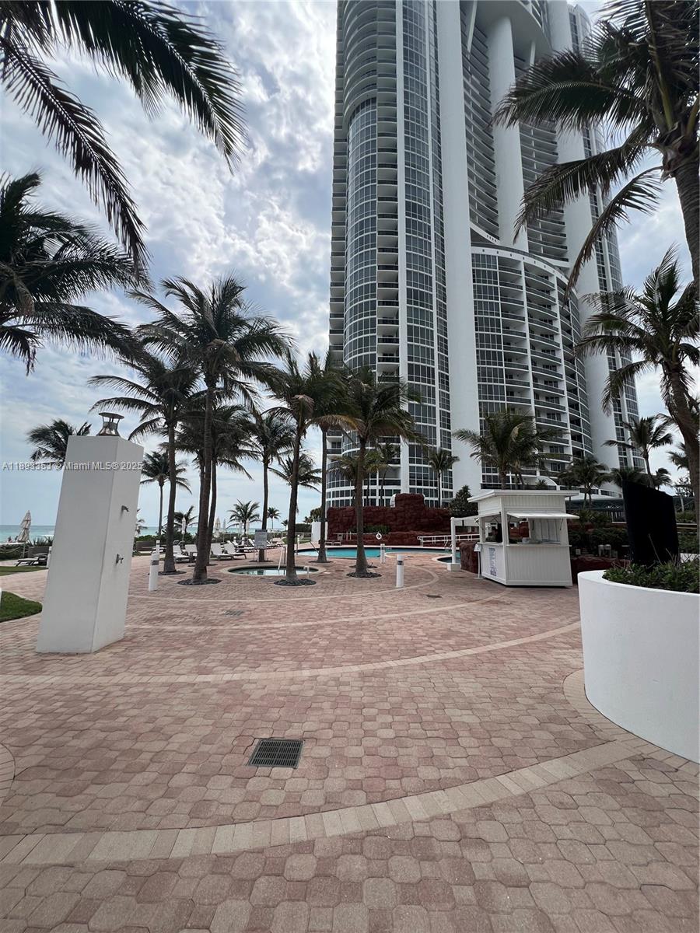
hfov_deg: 89.9
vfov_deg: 106.2
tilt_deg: +9.4
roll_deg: -1.1
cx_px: 350
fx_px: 351
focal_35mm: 13
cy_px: 466
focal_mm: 1.57
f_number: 1.8
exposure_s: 1/1623
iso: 32
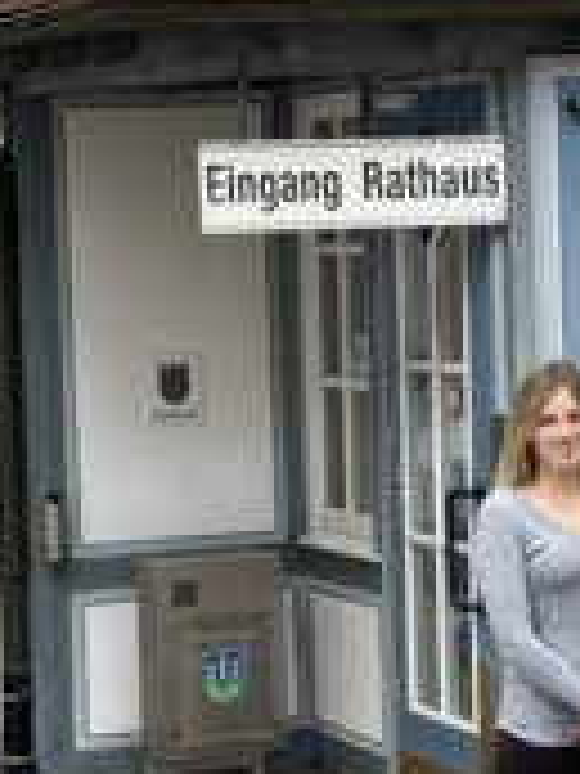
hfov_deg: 9.9
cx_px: 517
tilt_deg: -2.4
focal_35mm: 149
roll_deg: +1.2
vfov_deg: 13.3
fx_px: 3329
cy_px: 356
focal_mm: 7.5
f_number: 2.2
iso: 40
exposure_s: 1/121
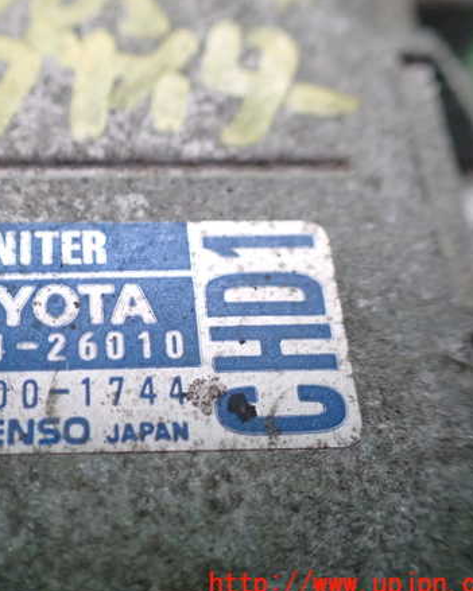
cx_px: 109
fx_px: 700
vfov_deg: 45.8
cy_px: 299
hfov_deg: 36.3
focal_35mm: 40
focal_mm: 5.4
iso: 800
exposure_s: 1/50
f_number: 2.3
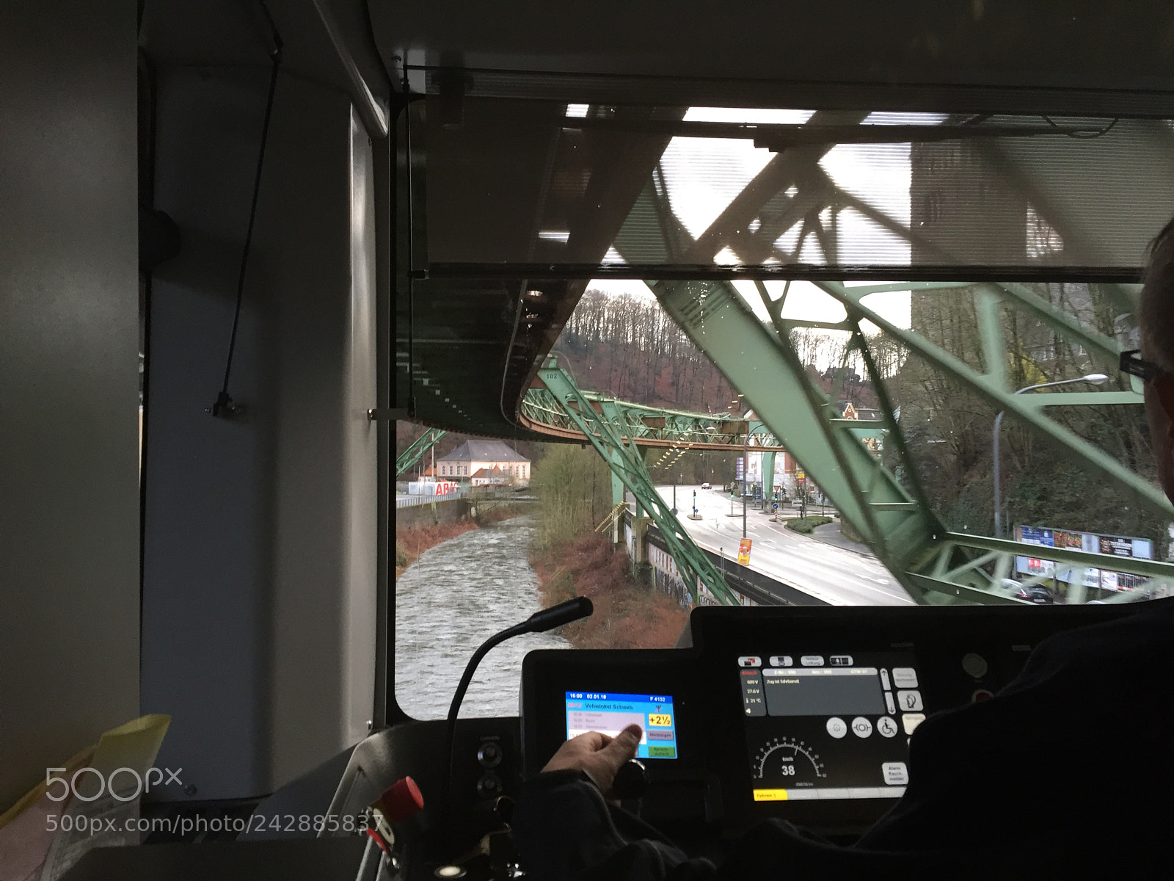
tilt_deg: +2.0
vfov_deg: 48.2
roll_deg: -1.5
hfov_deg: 61.7
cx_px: 587
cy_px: 440
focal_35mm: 29
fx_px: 984
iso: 100
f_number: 2.2
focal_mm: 4.15
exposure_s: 1/33
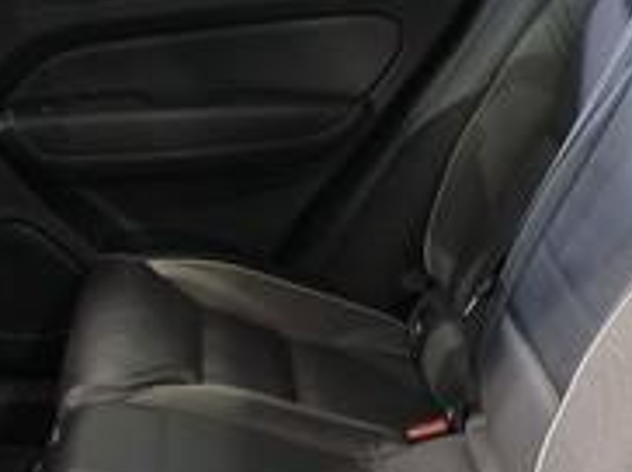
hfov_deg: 24.0
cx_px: 208
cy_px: 441
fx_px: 1477
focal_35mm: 81
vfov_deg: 17.8
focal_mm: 6.3
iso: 640
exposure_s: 1/100
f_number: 1.7
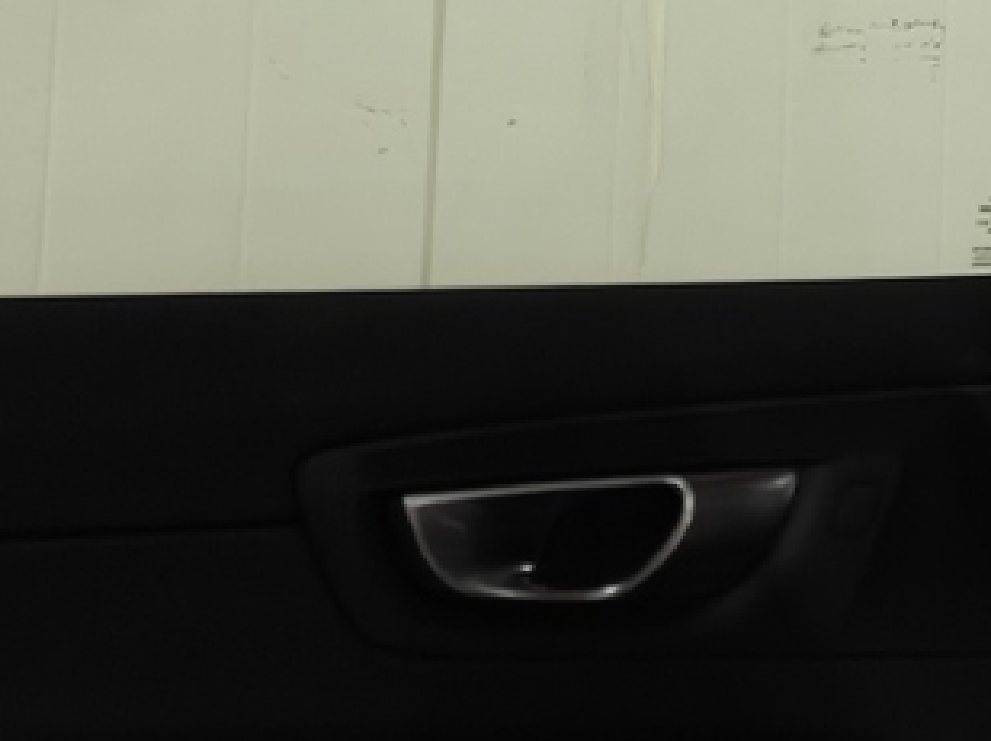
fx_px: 3203
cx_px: 1648
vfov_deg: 12.2
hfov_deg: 15.6
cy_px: -568
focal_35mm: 112
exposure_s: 1/33
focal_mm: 5.59
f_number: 1.8
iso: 160
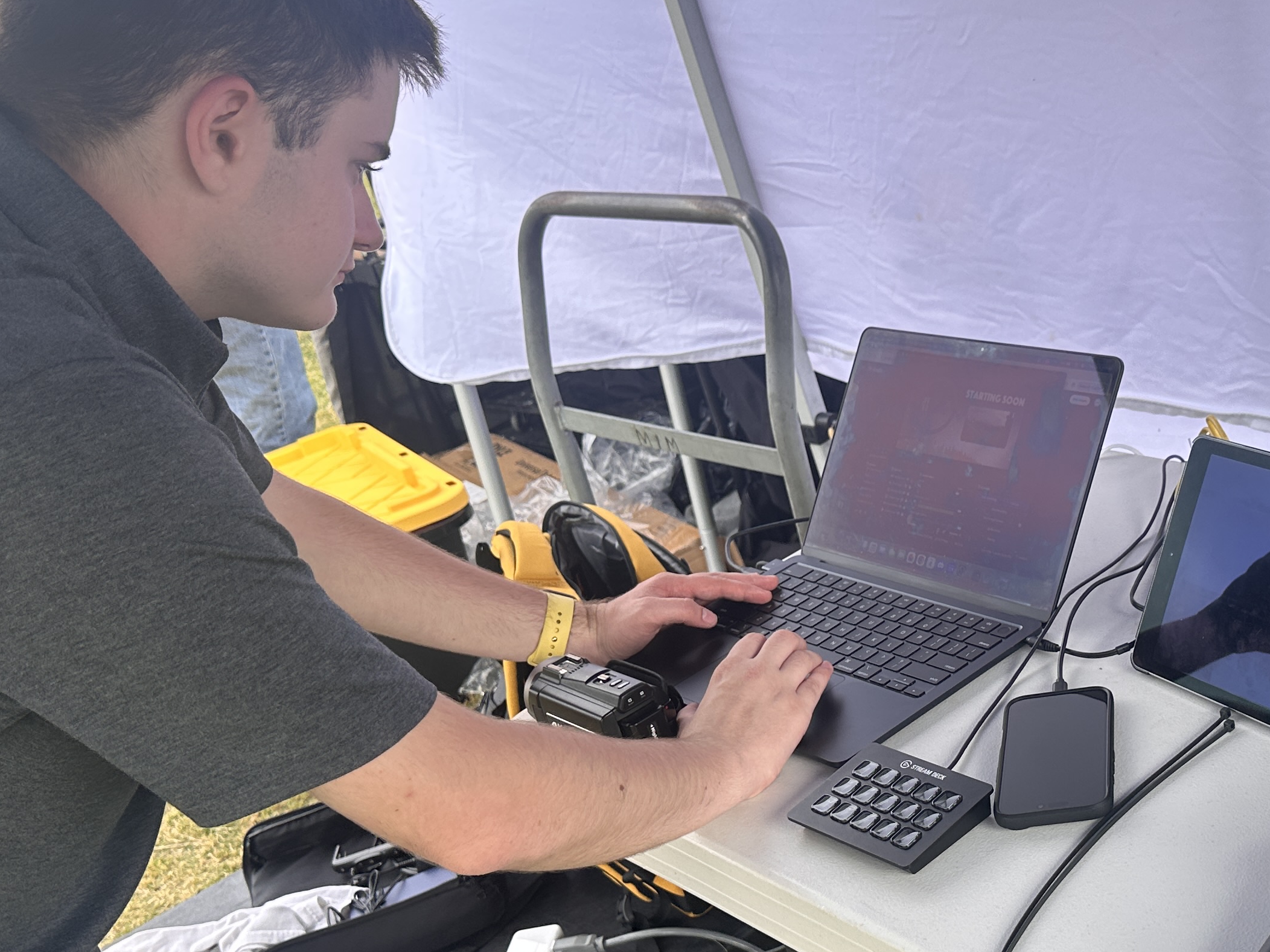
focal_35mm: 46
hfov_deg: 40.1
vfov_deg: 31.3
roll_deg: +12.8
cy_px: 628
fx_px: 1688
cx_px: 953
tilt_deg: -26.5
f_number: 1.78
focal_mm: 6.86
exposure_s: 1/943
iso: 80
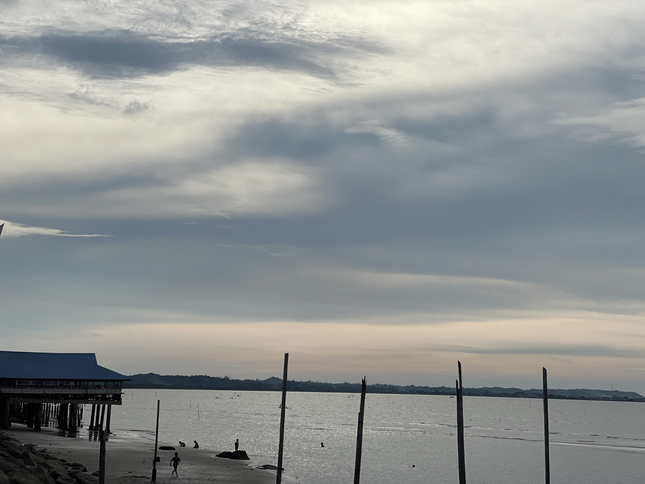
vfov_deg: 22.9
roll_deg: -1.1
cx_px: 322
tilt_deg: +7.6
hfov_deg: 30.3
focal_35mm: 64
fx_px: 1193
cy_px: 242
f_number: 2.2
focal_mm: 7.5
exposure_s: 1/3311
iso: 20
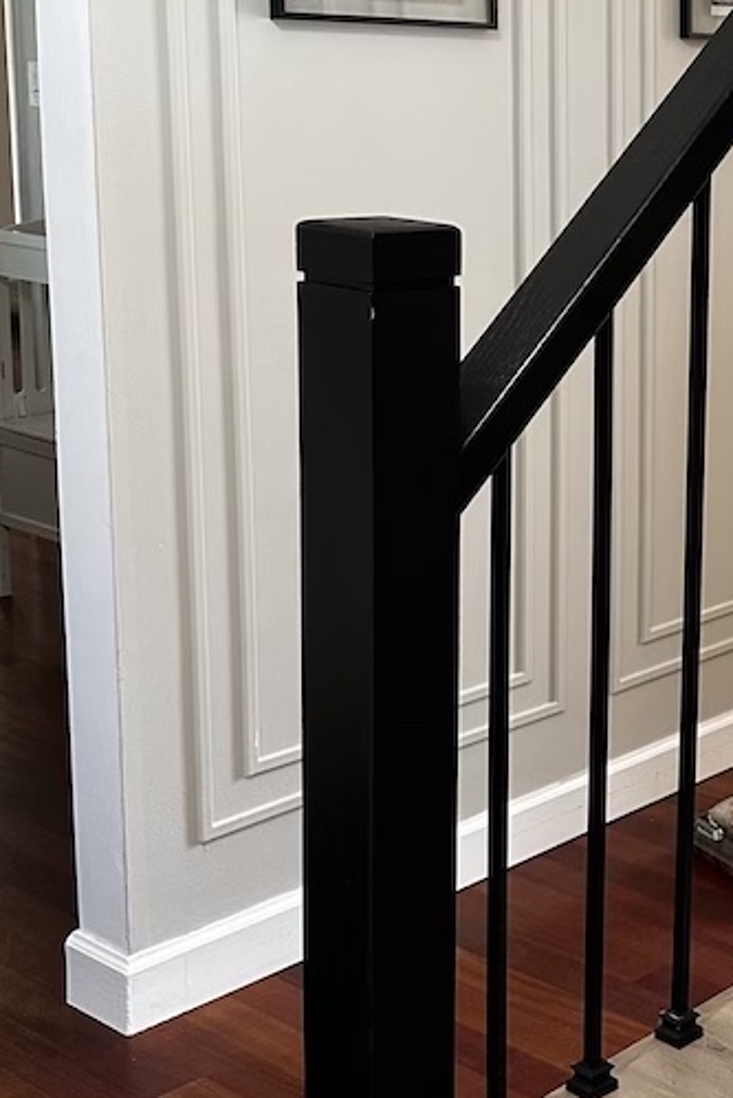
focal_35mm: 60
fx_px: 1831
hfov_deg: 21.0
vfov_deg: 33.2
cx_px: 891
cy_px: 418
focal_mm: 6.86
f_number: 1.78
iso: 250
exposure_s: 1/60
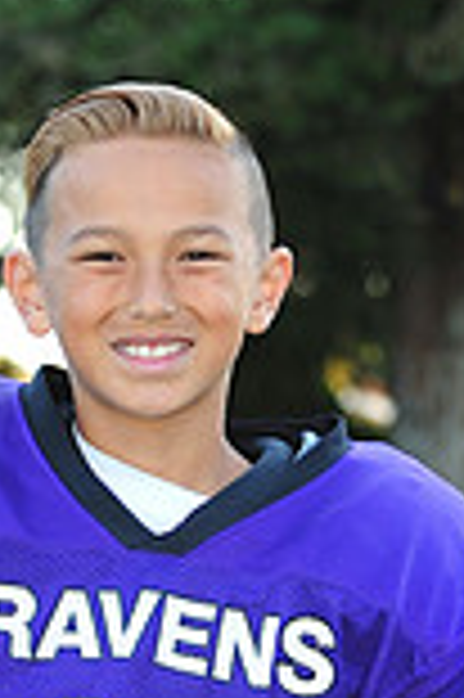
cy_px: 1027
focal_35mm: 322
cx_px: 131
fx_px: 6239
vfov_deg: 6.3
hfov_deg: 4.3
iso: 200
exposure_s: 1/60
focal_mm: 86
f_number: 4.5
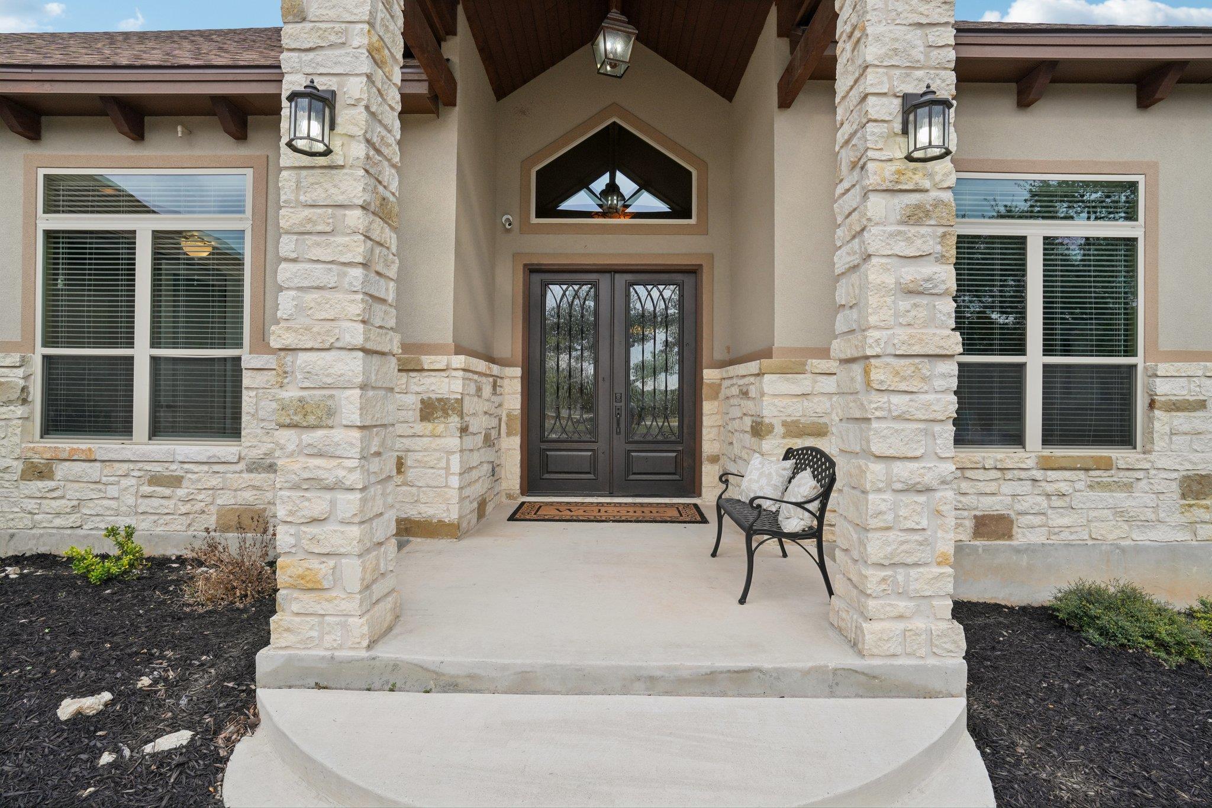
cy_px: 404
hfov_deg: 90.0
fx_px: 606
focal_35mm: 18
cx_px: 606
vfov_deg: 67.4
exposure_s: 1/350
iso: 400
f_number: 8
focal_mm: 18
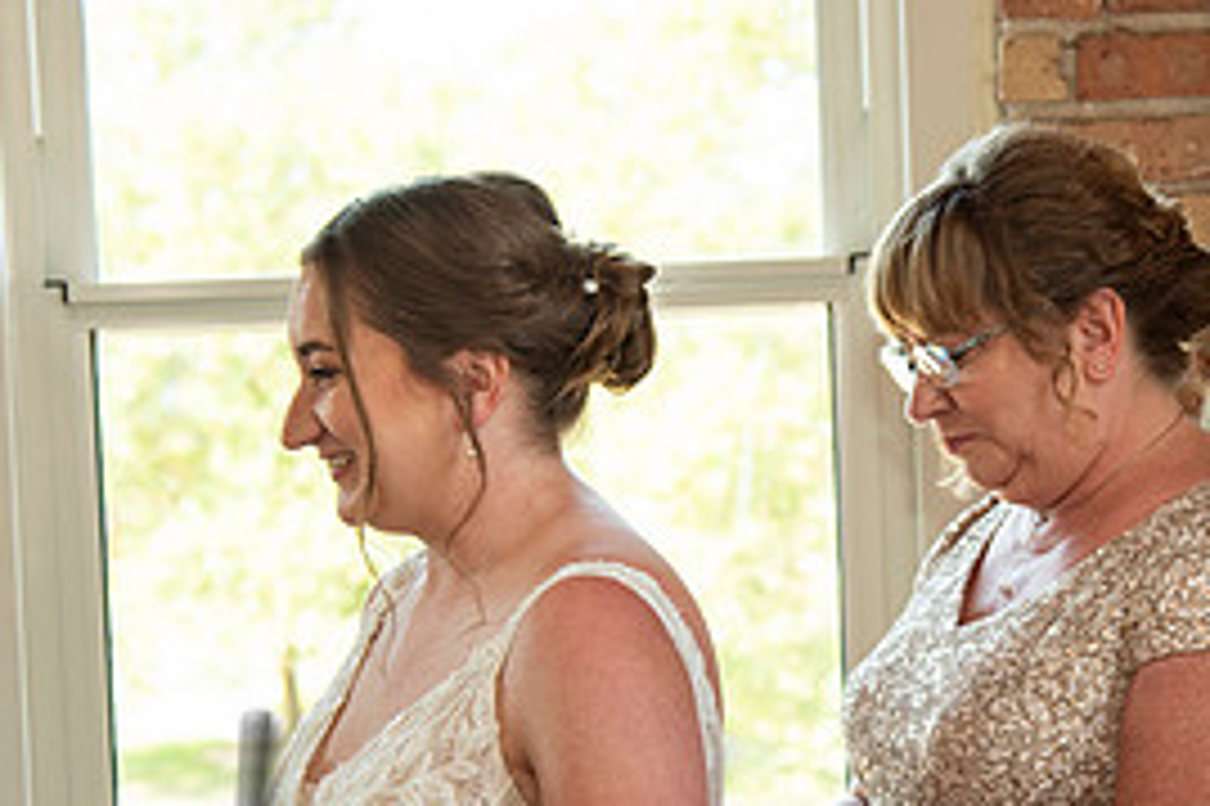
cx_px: 718
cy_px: 611
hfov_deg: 16.5
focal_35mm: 124
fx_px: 4165
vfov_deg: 11.0
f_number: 4
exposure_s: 1/125
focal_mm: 55
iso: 400
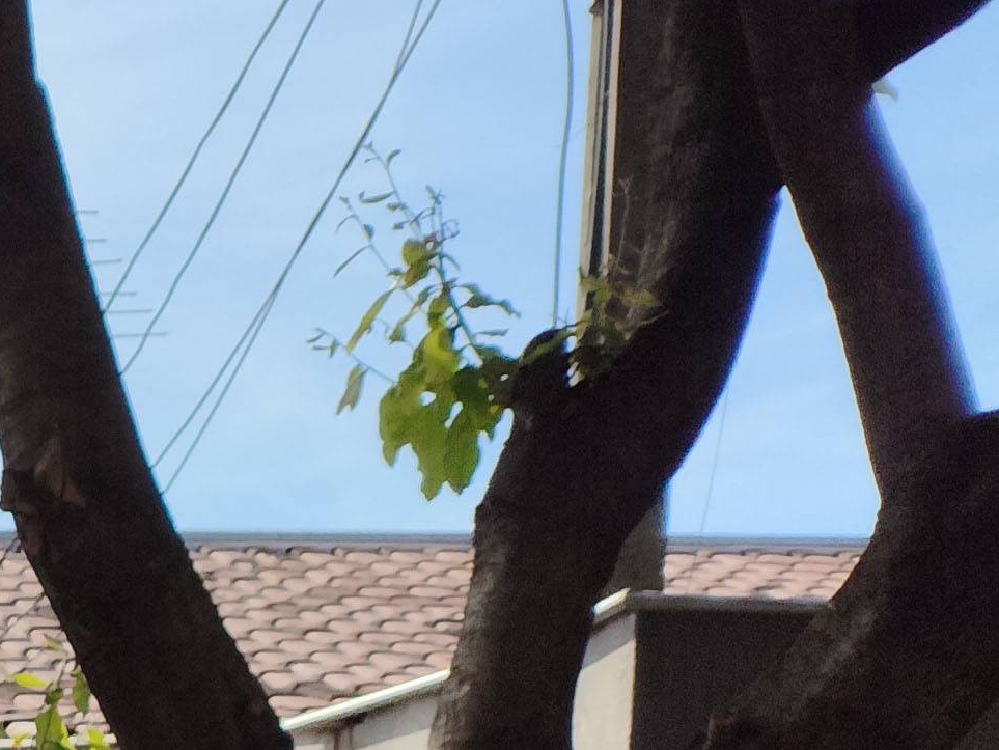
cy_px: 1393
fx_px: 3464
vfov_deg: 11.4
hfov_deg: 12.7
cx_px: -1391
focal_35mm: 120
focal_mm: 4.71
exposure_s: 1/1827
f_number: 1.79
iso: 50
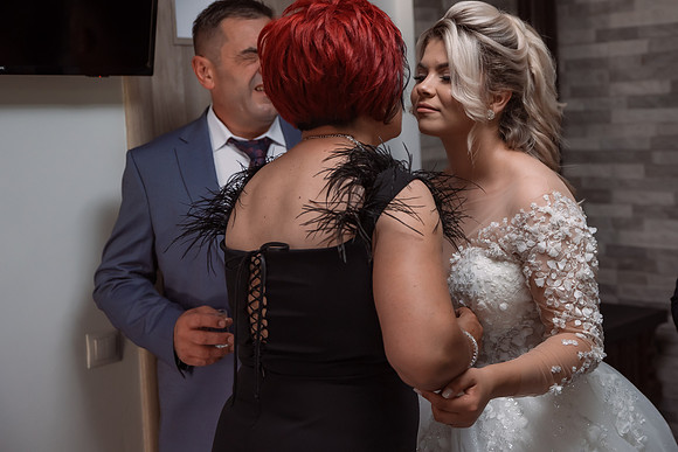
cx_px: 437
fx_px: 1117
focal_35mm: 59
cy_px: 208
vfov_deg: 22.9
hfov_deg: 33.5
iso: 1000
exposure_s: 1/250
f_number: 2.8
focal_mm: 46
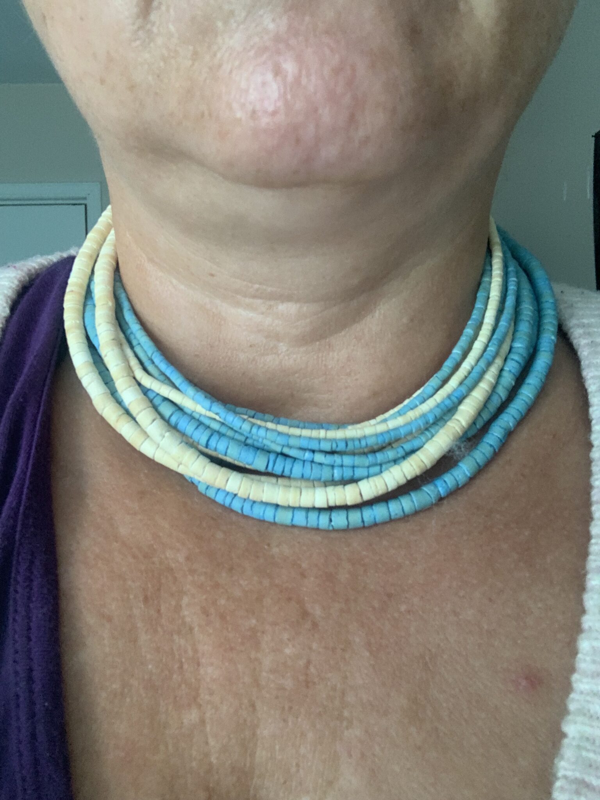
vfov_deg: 56.8
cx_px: 300
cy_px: 400
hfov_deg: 44.2
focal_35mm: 32
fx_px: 740
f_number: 2.2
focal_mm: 2.87
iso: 320
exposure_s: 1/53
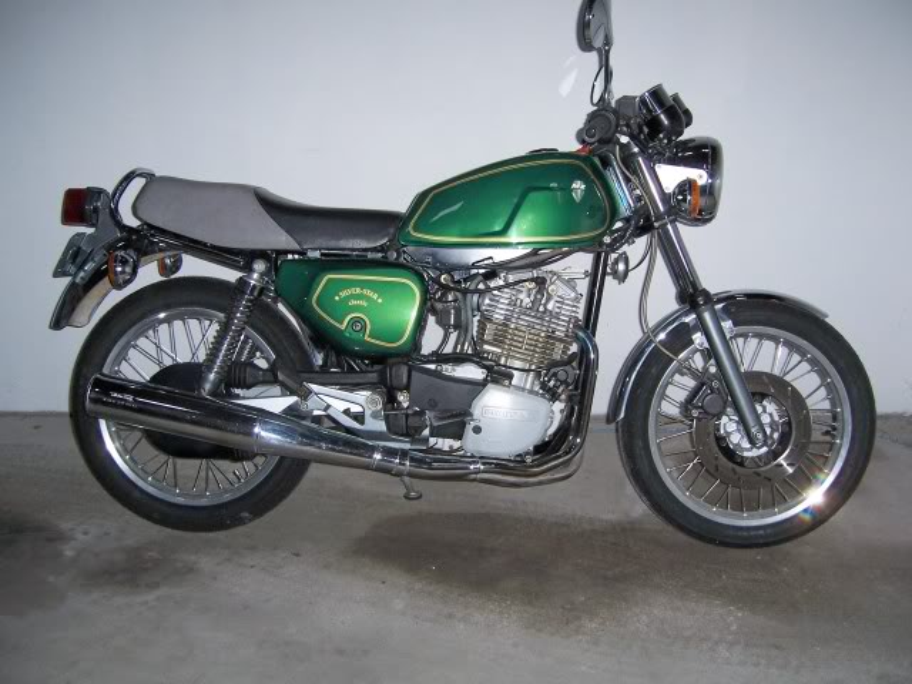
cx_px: 456
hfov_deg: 51.4
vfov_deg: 39.7
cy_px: 342
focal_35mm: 36
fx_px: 948
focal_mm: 6
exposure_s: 1/60
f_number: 3
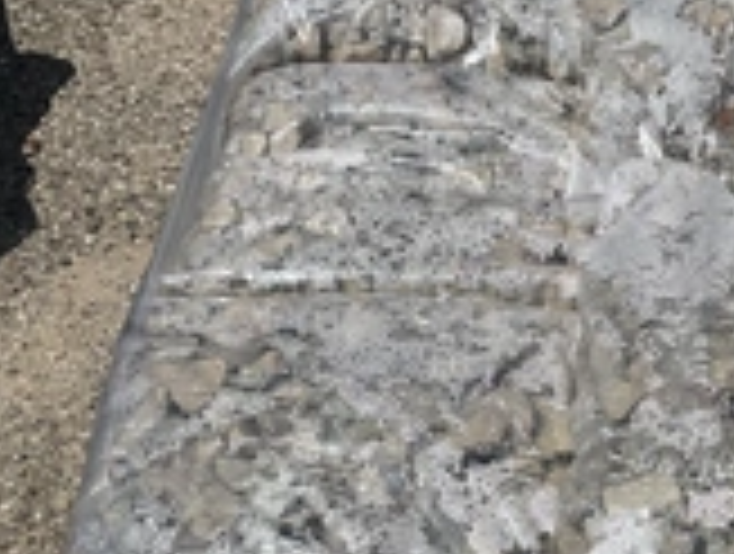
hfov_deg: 25.9
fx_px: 1509
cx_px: 739
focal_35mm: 71
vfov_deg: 20.5
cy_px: 464
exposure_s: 1/5814
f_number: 1.8
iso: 25
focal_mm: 3
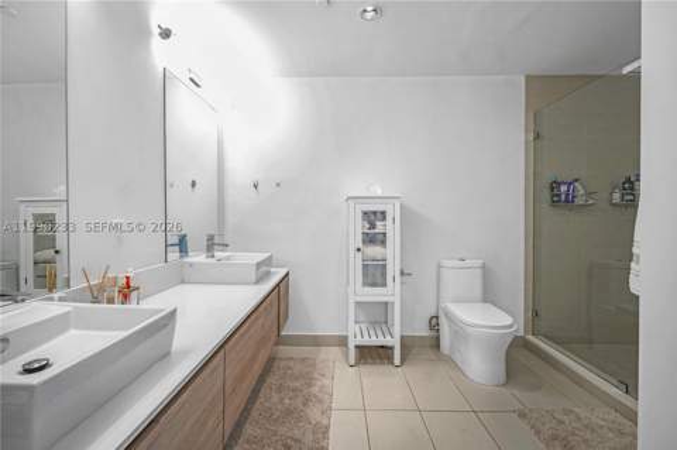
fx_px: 282
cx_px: 338
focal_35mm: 15
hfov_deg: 100.4
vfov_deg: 77.2
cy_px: 225
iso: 125
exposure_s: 1/8
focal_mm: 10
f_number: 8
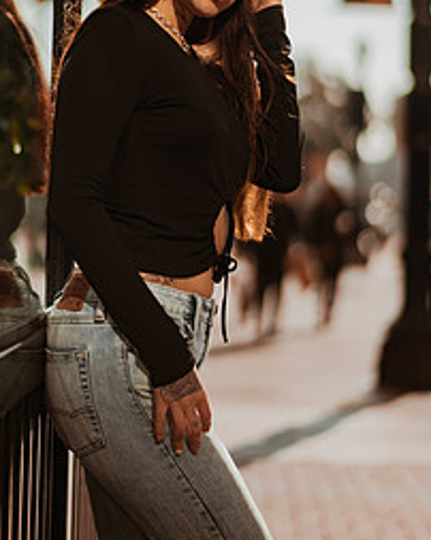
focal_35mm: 97
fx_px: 1549
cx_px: 122
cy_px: 143
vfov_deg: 19.6
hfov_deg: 15.8
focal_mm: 58
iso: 50
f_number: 1.4
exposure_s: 1/8000
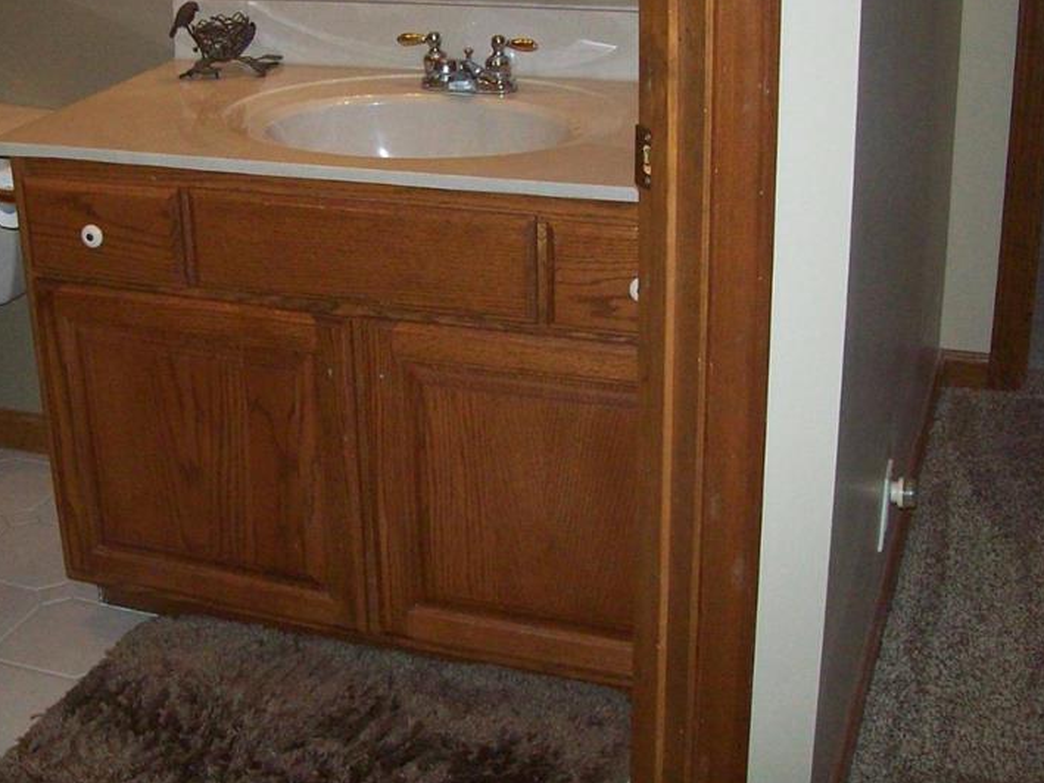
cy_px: 293
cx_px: 345
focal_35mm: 52
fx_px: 1569
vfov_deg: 27.9
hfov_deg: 36.4
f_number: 2.7
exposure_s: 1/64
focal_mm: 6
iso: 200
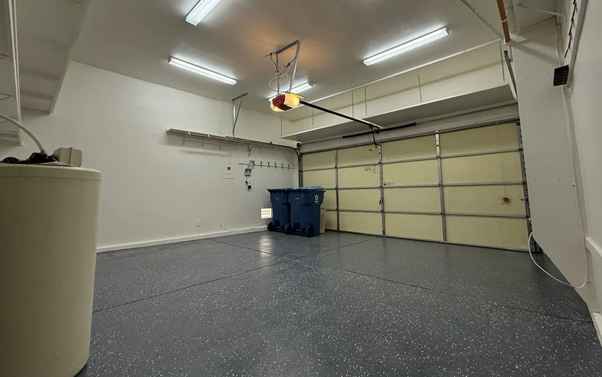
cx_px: 295
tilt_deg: +5.9
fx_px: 263
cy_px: 167
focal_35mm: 16
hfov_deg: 97.8
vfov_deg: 71.0
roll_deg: +1.5
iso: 160
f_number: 2.2
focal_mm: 2.22
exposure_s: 1/120
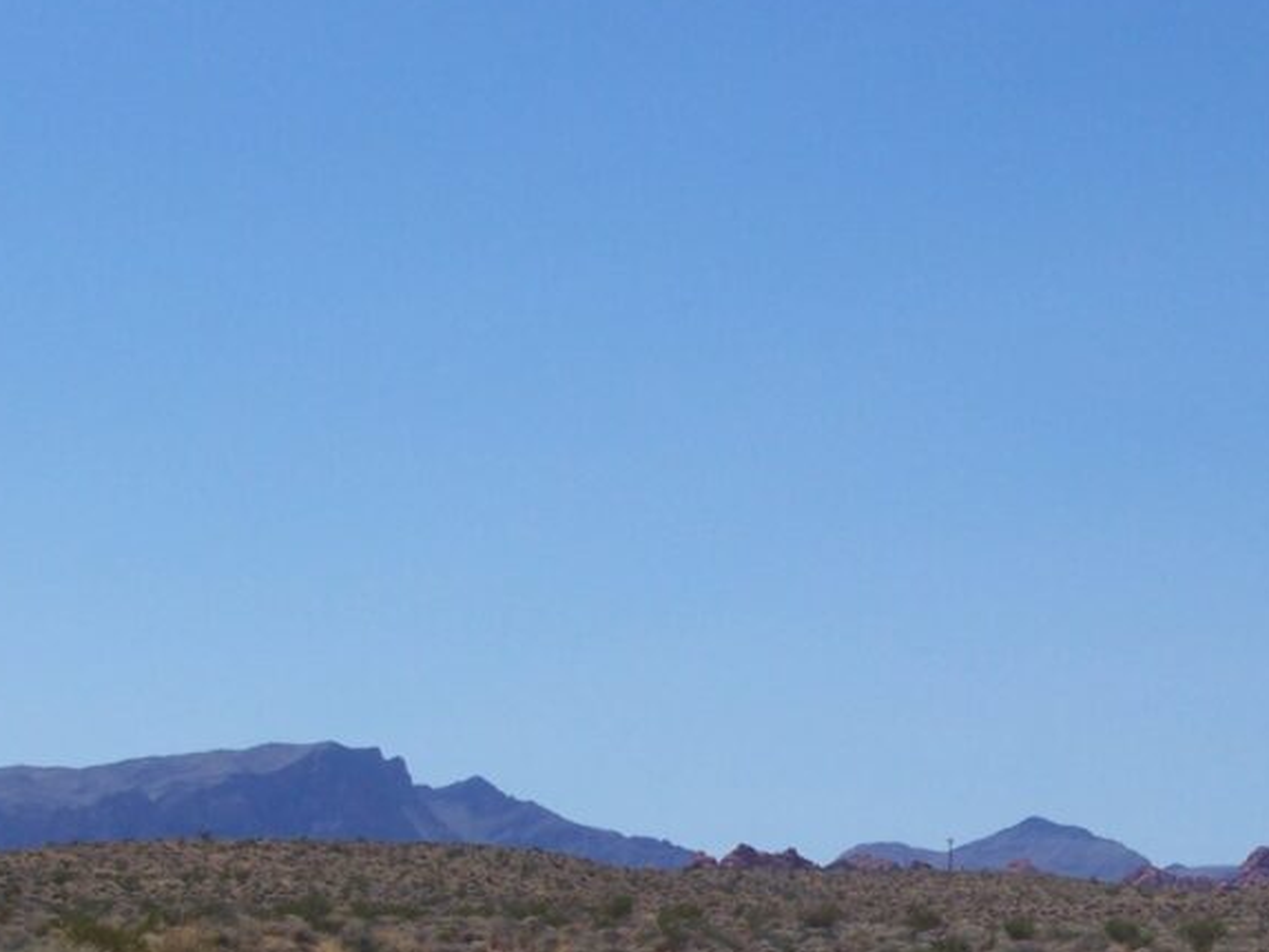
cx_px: 928
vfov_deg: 12.5
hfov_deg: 16.6
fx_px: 4327
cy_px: 788
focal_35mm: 118
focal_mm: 10.8
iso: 80
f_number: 6.7
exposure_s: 1/500
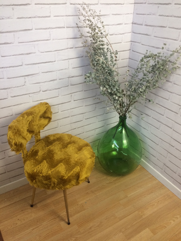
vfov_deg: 61.7
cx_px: 90
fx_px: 202
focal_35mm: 29
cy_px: 120
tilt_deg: -34.0
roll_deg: +1.8
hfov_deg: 48.2
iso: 50
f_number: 2.2
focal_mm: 4.15
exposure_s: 1/33
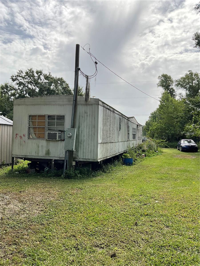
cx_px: 100
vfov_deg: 61.7
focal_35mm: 29
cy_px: 133
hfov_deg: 48.2
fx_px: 223
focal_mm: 3
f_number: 1.8
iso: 25
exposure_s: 1/1250
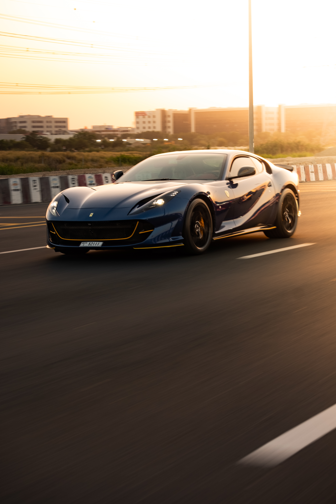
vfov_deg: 27.0
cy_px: 252
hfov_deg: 18.2
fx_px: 1050
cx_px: 168
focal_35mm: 75
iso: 500
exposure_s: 1/60
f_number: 7.1
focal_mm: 50
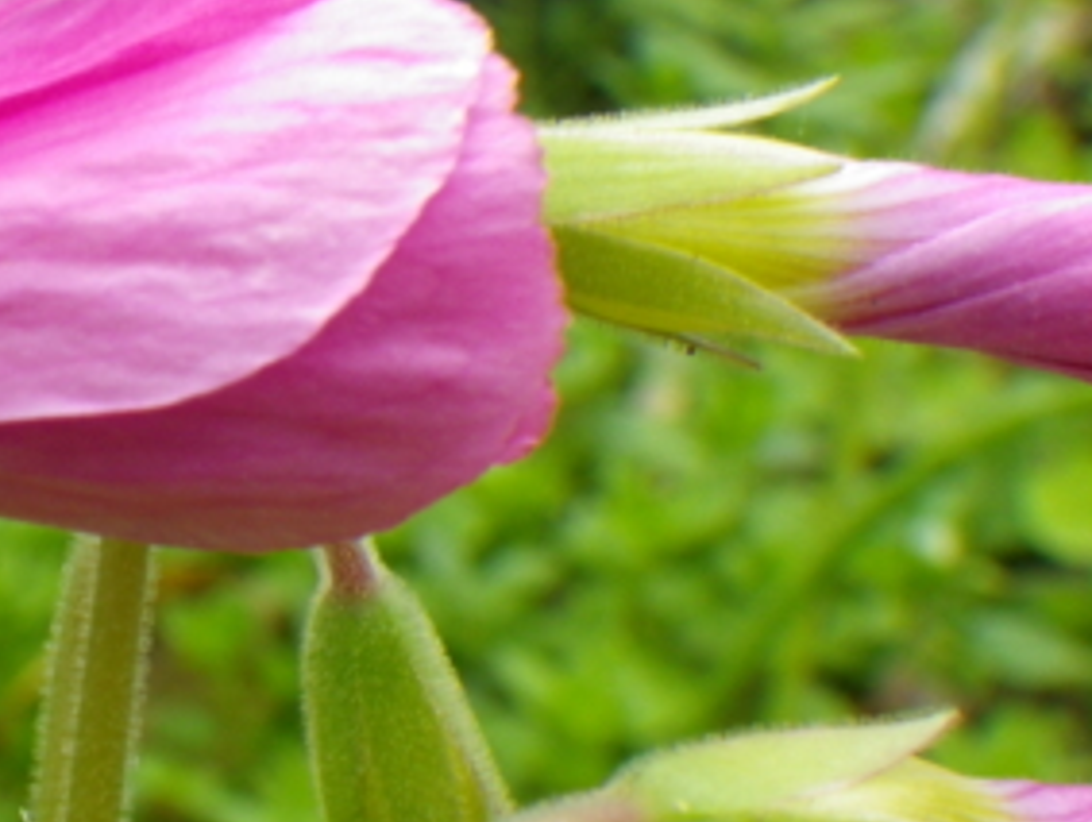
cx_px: 177
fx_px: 3032
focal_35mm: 96
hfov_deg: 20.1
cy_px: 340
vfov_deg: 15.4
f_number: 4.6
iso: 80
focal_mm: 6.1
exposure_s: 1/100
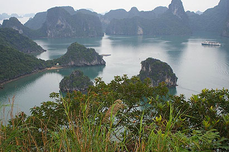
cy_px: 78
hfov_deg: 42.8
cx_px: 108
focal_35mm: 46
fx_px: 292
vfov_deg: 29.2
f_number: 4
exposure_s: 1/180
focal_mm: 28
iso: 200
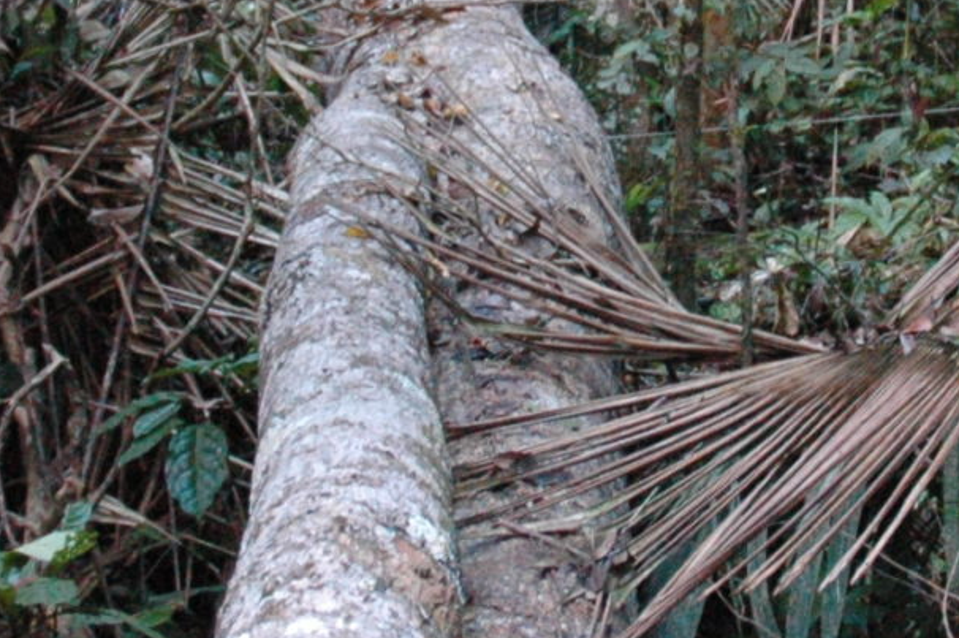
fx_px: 3034
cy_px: 127
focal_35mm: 114
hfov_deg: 17.9
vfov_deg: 12.0
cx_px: 576
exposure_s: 1/60
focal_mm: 18
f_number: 3.5
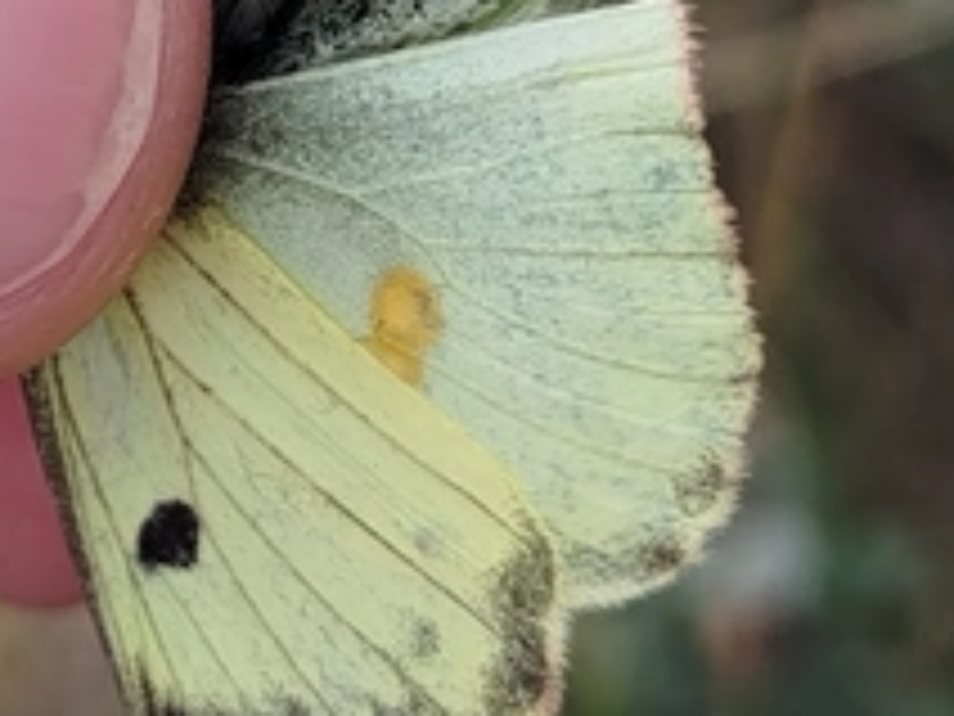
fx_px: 4575
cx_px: -99
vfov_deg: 8.9
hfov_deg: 11.7
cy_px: 32
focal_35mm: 166
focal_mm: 5.31
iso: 50
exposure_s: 1/351
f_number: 1.7
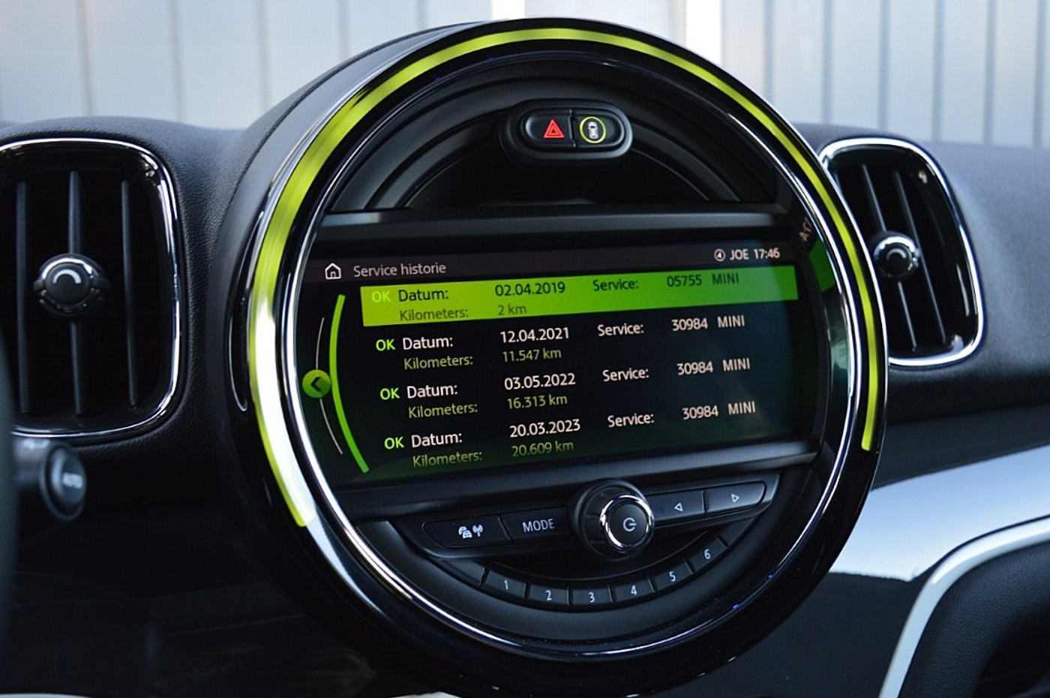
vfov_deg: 39.9
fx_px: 961
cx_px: 525
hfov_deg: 57.3
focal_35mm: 33
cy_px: 349
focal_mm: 22
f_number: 4.5
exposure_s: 1/60
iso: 800
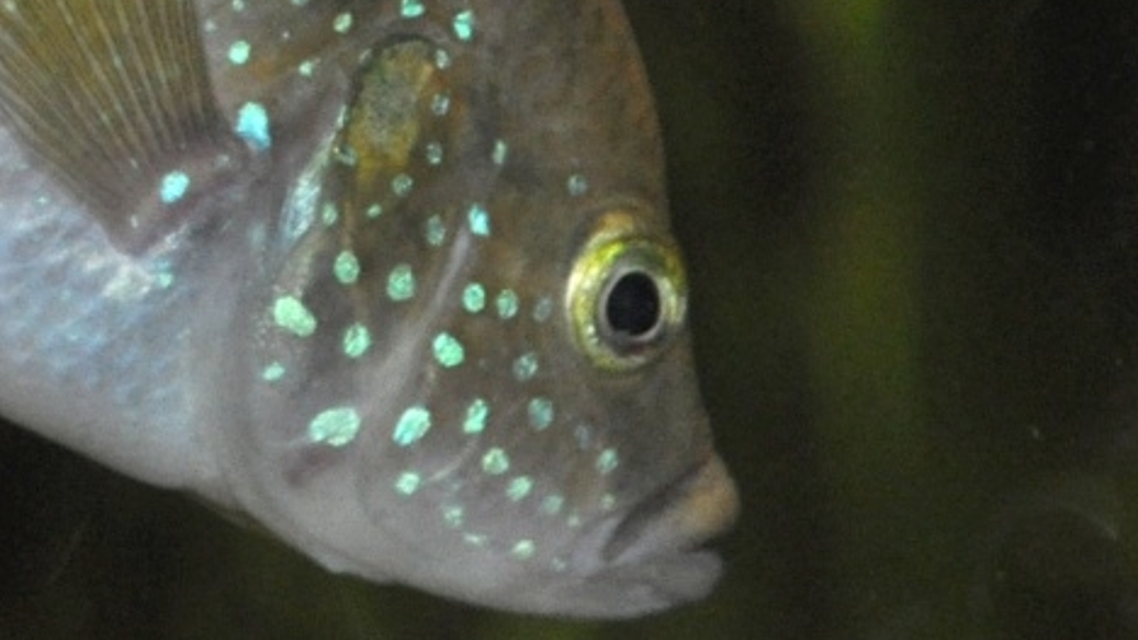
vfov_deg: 3.5
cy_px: -412
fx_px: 10522
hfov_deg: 6.1
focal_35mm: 349
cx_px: -374
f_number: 8
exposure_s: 1/200
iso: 800
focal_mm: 65
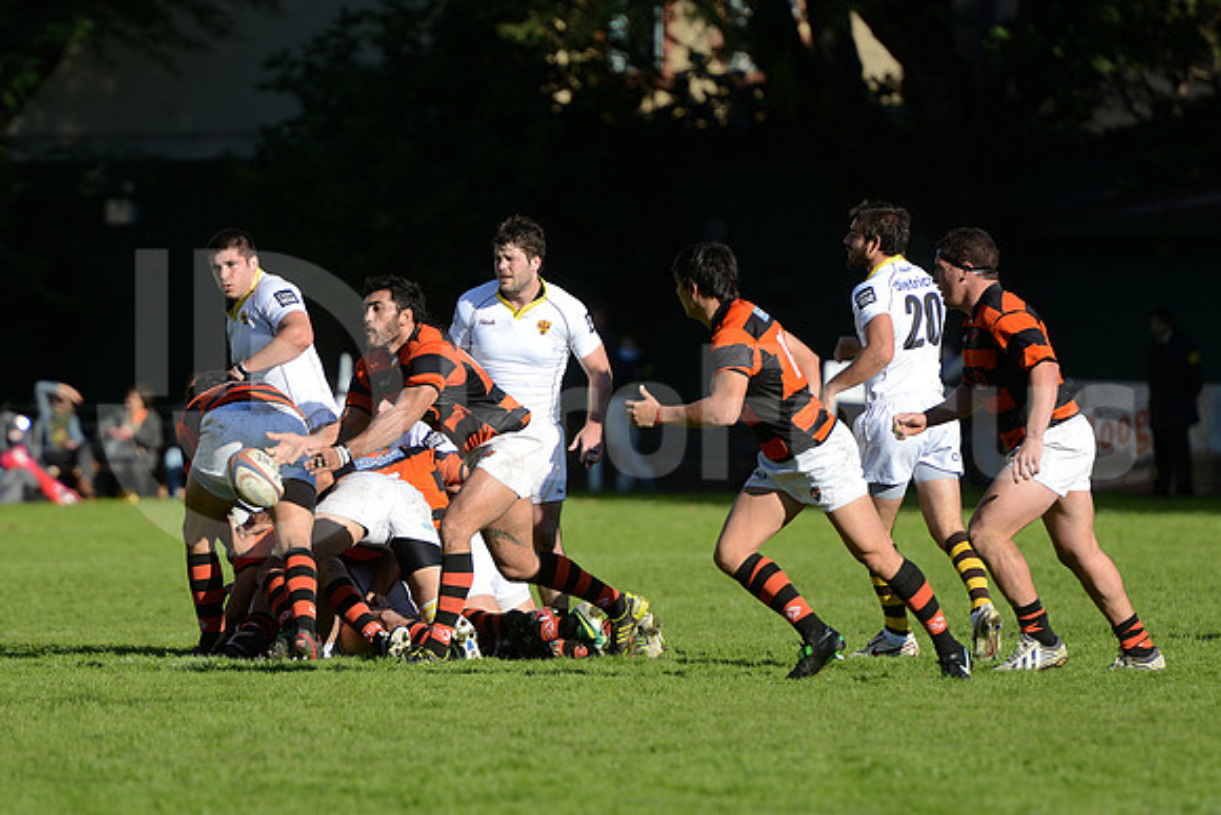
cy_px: 408
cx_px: 610
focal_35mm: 270
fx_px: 9159
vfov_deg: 5.1
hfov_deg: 7.6
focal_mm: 270
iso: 250
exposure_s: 1/1000
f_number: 4
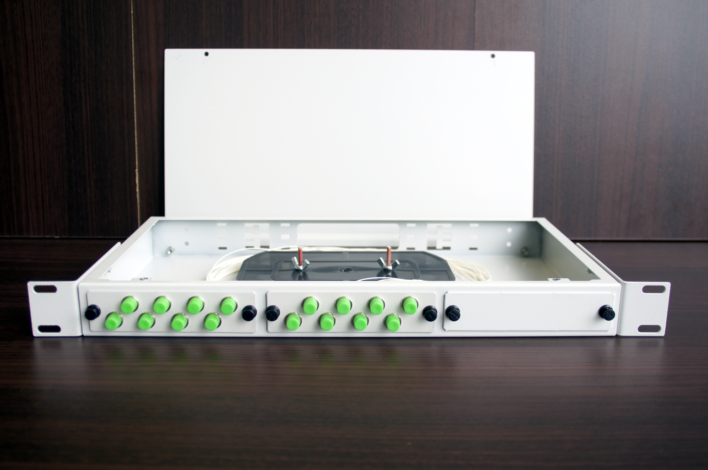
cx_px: 354
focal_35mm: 36
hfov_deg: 53.2
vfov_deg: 36.8
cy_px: 235
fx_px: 707
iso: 100
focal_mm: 24
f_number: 4
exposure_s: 1/40
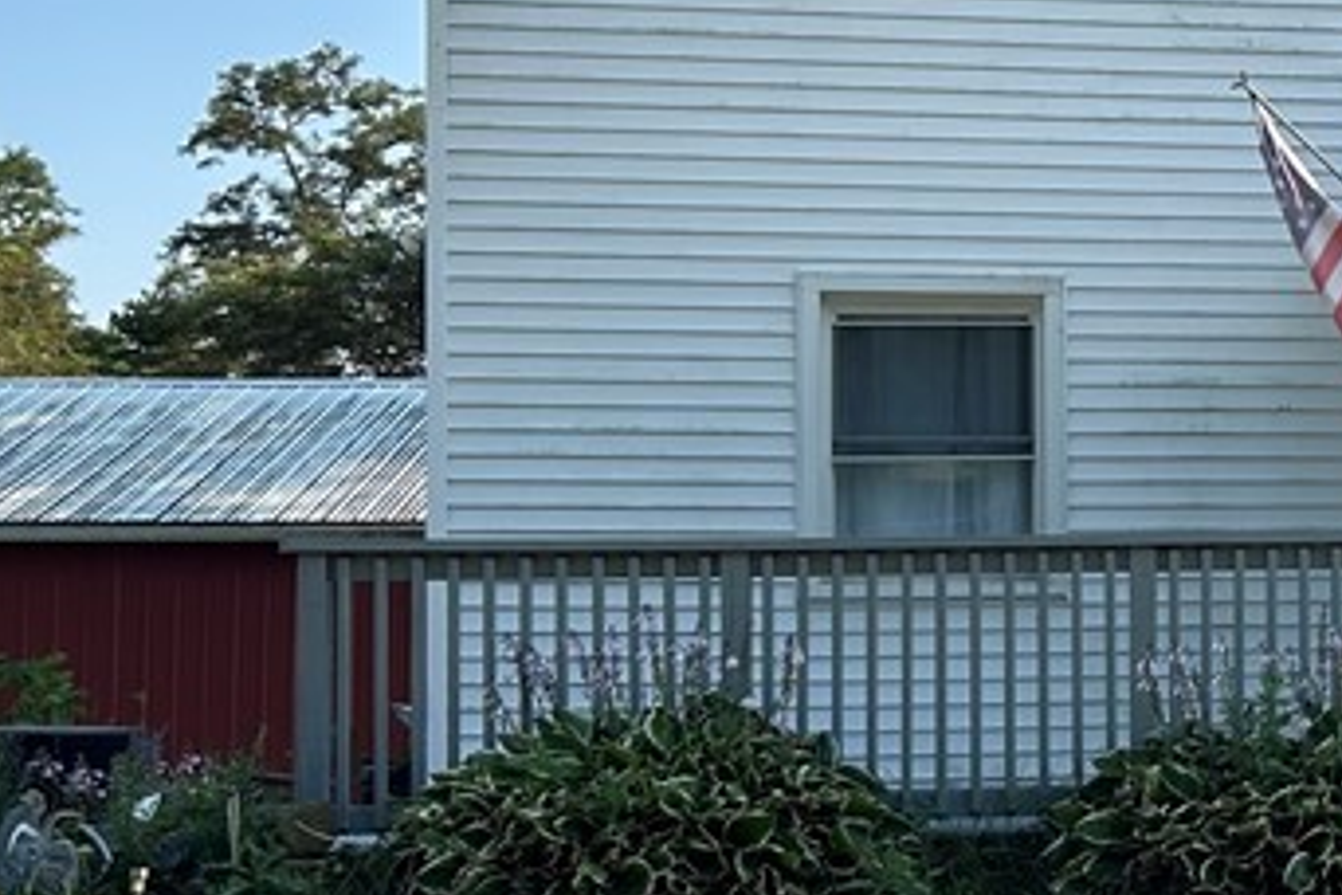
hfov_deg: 23.1
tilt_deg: +4.2
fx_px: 3019
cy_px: 424
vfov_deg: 16.9
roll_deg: +2.0
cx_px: 1585
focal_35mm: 81
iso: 50
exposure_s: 1/2915
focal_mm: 5.7
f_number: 1.5
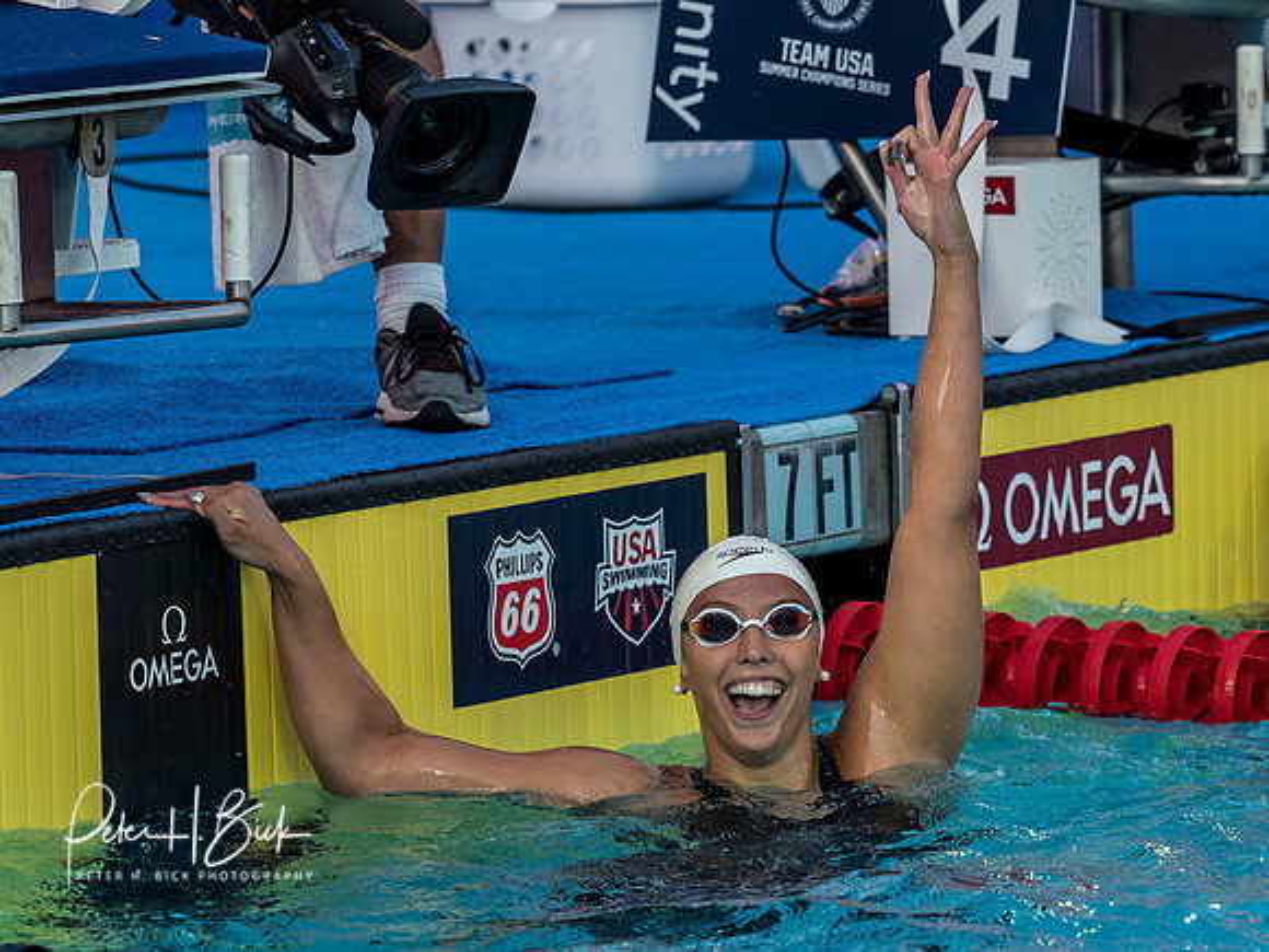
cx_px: 760
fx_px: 11031
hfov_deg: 6.6
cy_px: 708
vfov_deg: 4.9
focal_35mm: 301
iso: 500
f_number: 3.5
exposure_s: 1/1000
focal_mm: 100
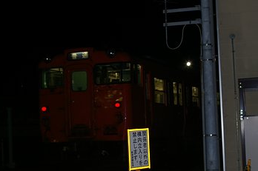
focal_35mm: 72
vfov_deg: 18.9
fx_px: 515
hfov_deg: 28.1
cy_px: 102
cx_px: 145
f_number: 4
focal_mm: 33
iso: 200
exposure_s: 1/50
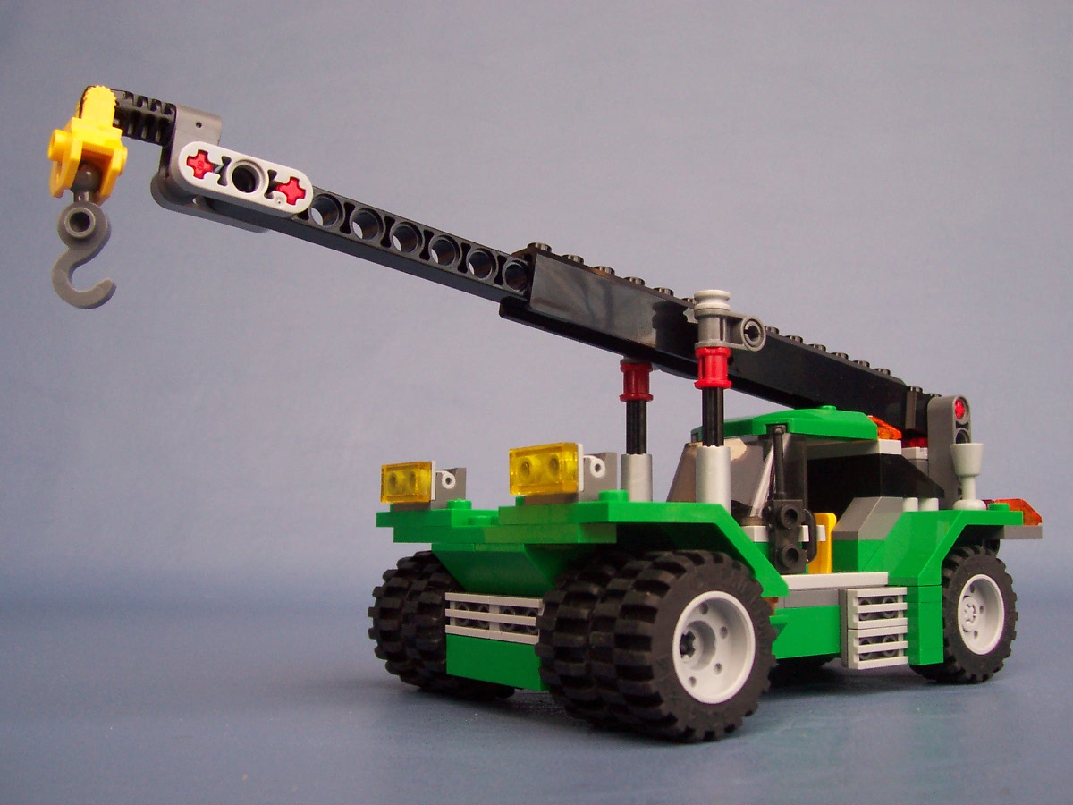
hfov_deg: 50.1
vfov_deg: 38.7
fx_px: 1147
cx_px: 536
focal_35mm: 37
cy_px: 402
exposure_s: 1/180
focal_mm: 5.6
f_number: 2.8
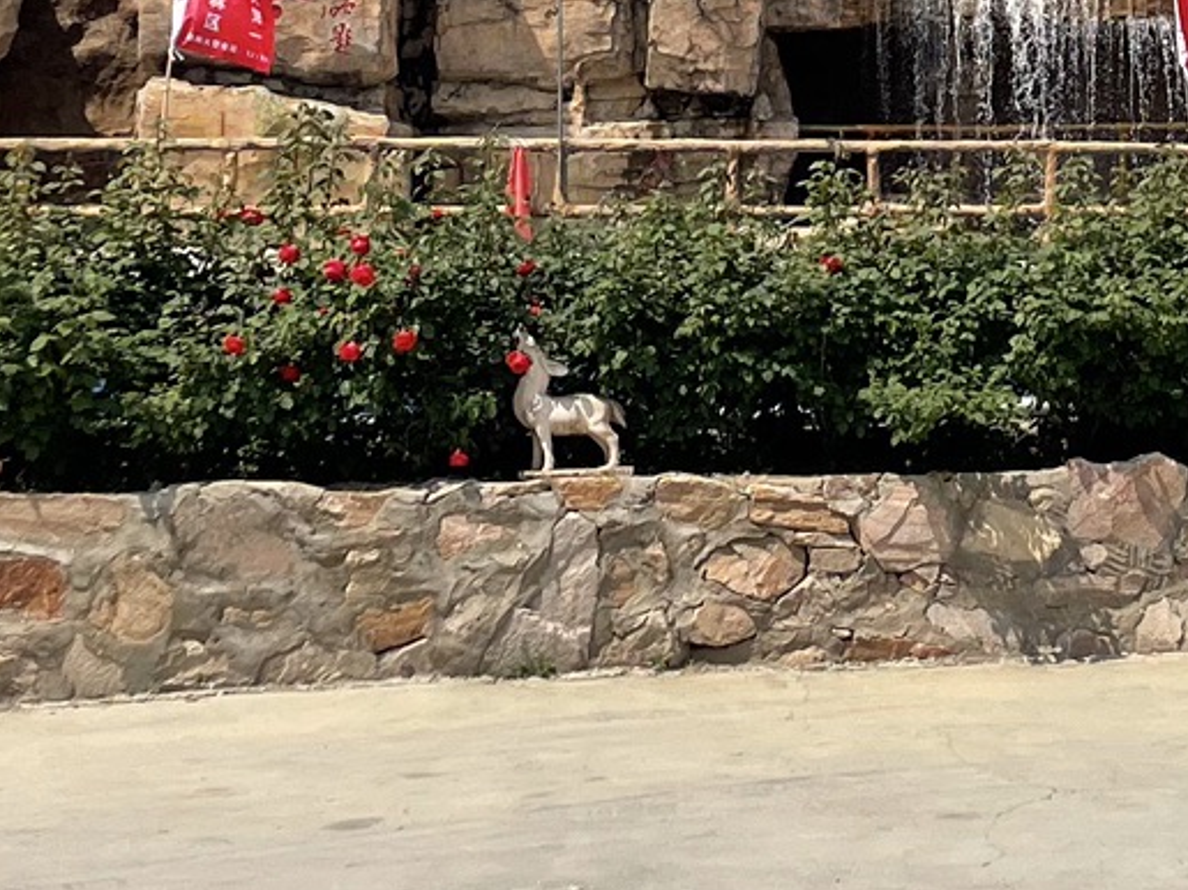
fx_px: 3465
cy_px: -231
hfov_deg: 18.7
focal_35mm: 101
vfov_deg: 14.1
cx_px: 1308
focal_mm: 4.2
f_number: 1.6
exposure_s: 1/5051
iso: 32
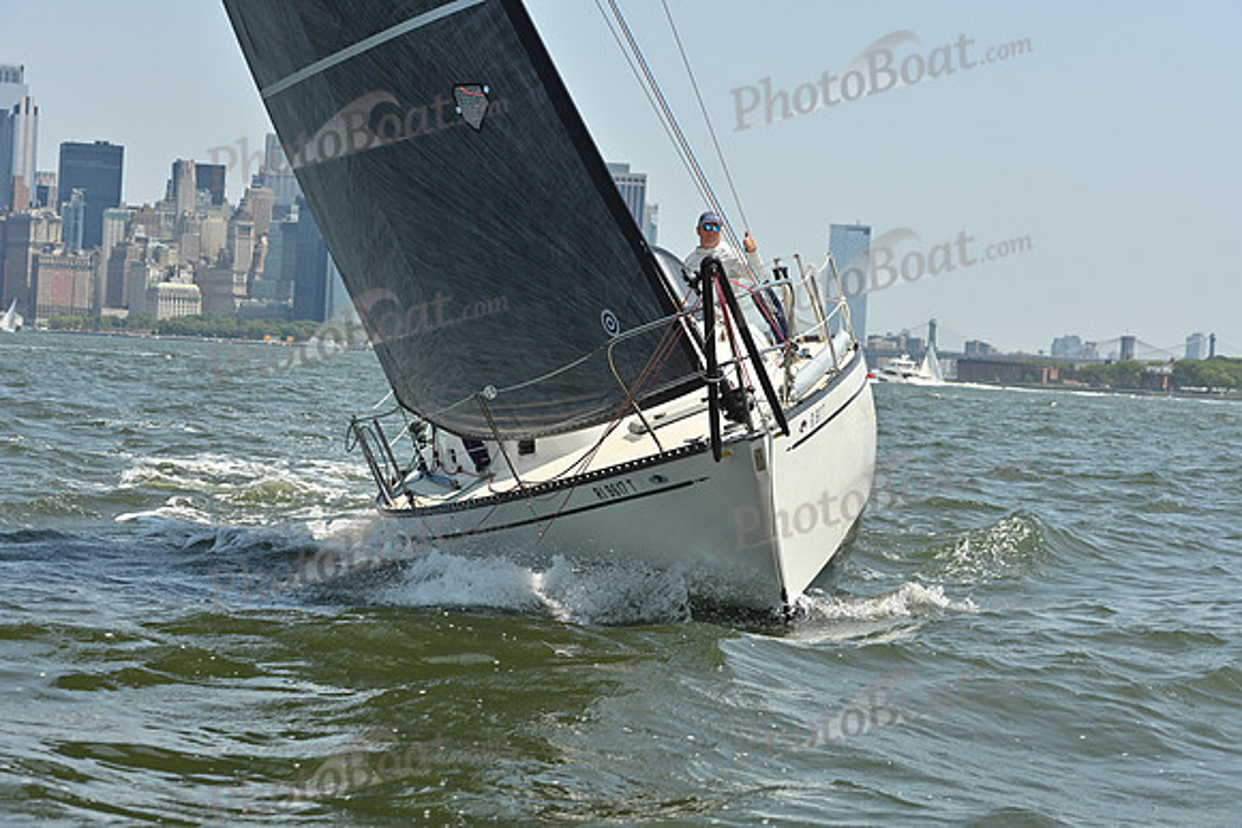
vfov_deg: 14.9
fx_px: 3175
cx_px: 621
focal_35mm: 92
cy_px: 414
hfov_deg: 22.1
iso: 320
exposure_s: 1/1250
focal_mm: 92
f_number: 8
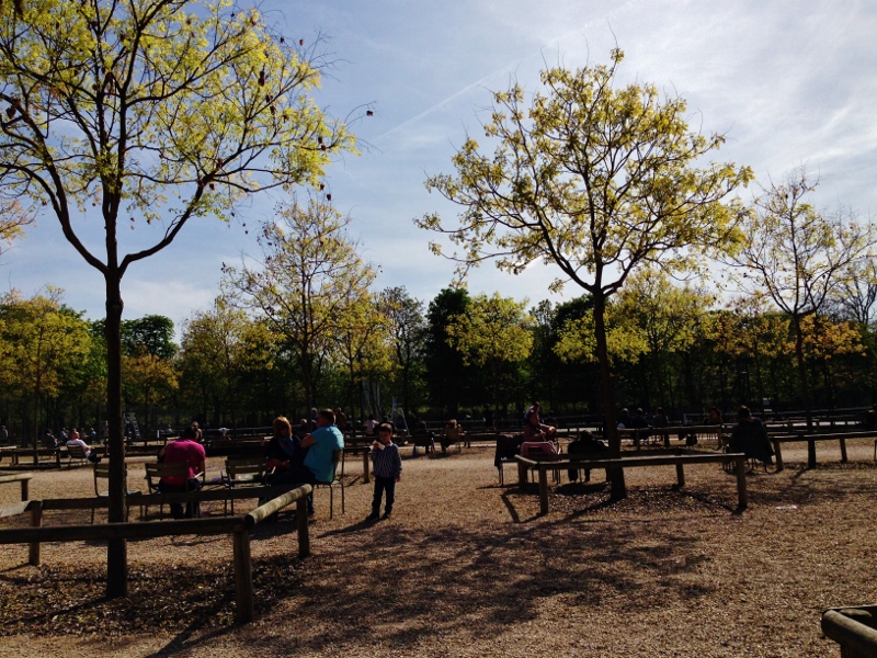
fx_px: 836
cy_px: 329
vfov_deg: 42.9
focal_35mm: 33
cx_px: 438
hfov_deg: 55.4
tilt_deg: +8.3
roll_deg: +1.6
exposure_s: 1/3876
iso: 50
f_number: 2.4
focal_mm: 4.12
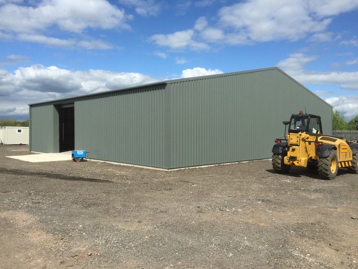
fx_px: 300
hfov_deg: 61.7
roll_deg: -1.0
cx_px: 179
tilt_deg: -1.4
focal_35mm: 29
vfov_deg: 48.2
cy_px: 134
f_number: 2.2
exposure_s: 1/2639
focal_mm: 4.15
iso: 32
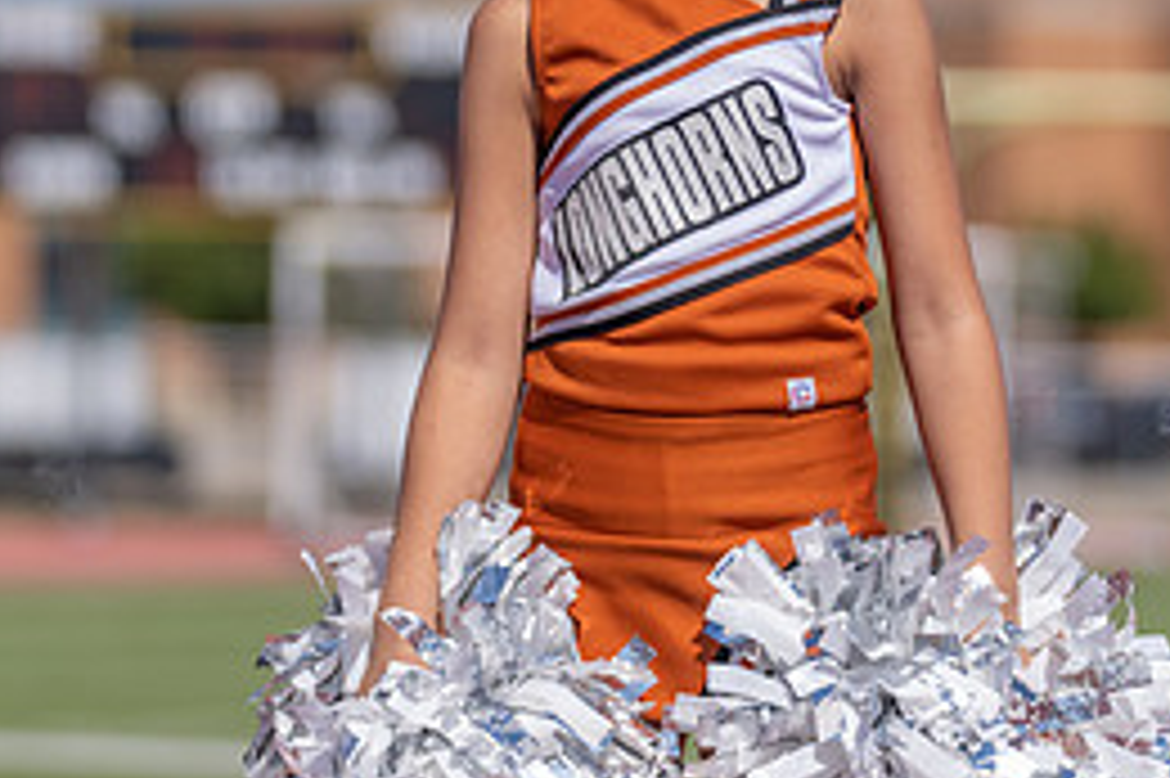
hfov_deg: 7.4
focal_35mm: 277
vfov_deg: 4.9
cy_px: 34
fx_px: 8996
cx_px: 670
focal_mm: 124
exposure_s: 1/3200
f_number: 2.8
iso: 100
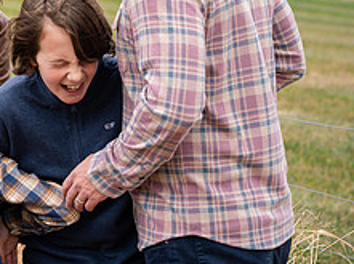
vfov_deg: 6.9
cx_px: -42
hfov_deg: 9.1
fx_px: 2195
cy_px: 68
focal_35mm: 215
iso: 320
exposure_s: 1/320
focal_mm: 85
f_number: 5
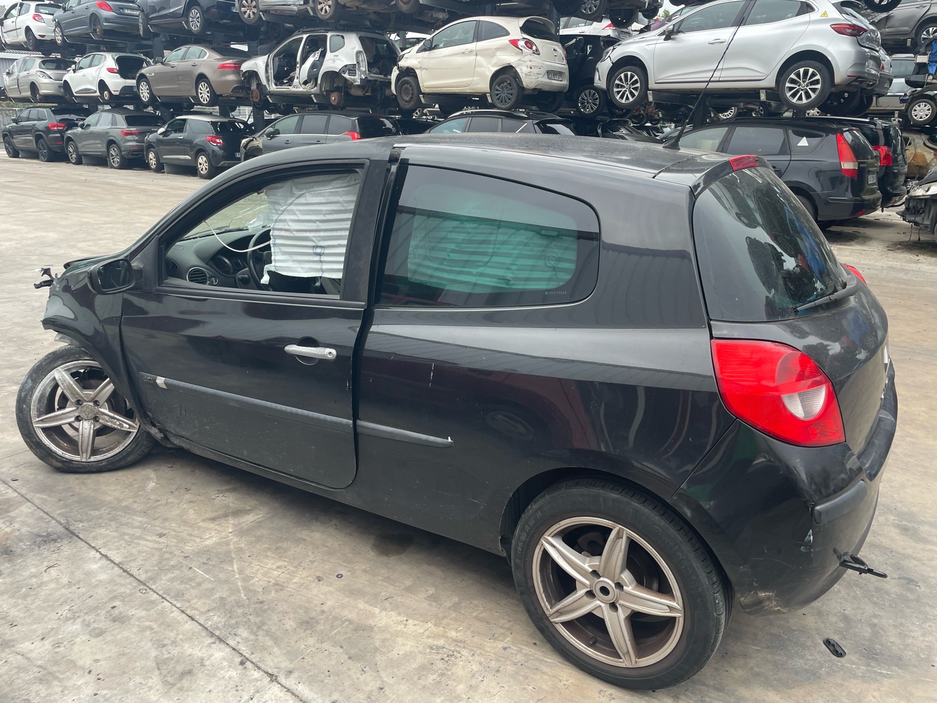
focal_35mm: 26
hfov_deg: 67.3
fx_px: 704
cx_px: 468
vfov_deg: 53.1
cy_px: 352
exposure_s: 1/121
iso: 32
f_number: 1.6
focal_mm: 4.2
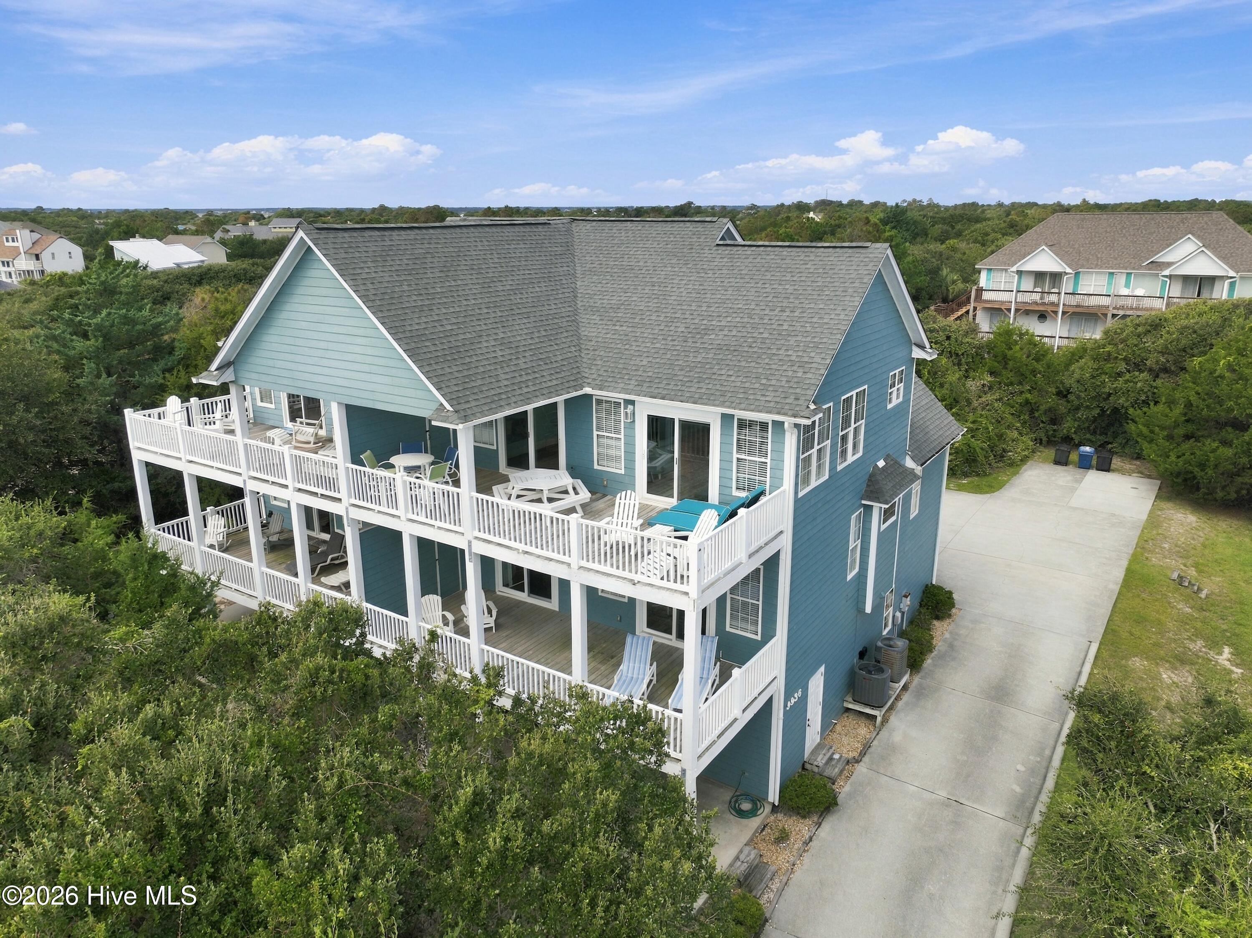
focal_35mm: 24
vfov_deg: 56.8
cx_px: 626
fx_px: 868
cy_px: 469
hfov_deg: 71.6
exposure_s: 1/500
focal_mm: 12.3
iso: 110
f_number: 2.8
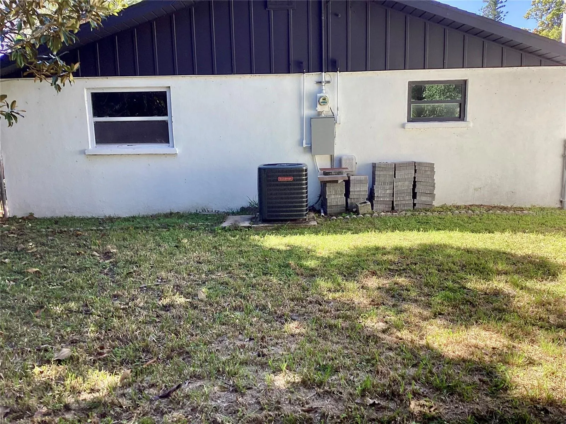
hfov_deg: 58.4
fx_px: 507
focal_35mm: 31
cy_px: 212
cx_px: 283
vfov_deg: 45.4
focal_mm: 3.3
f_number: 2.4
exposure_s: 1/138
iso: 25
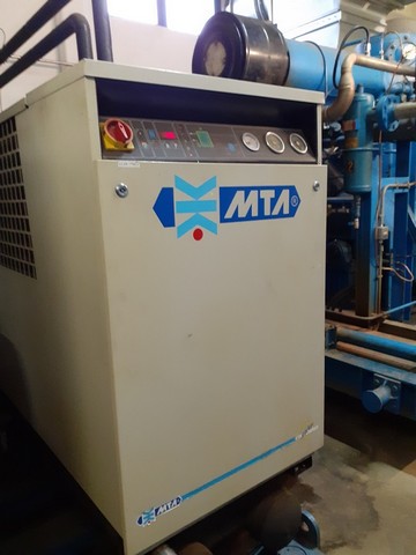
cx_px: 208
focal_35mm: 27
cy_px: 278
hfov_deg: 51.4
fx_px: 433
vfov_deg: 65.3
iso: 250
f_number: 1.9
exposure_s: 1/25
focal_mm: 3.6
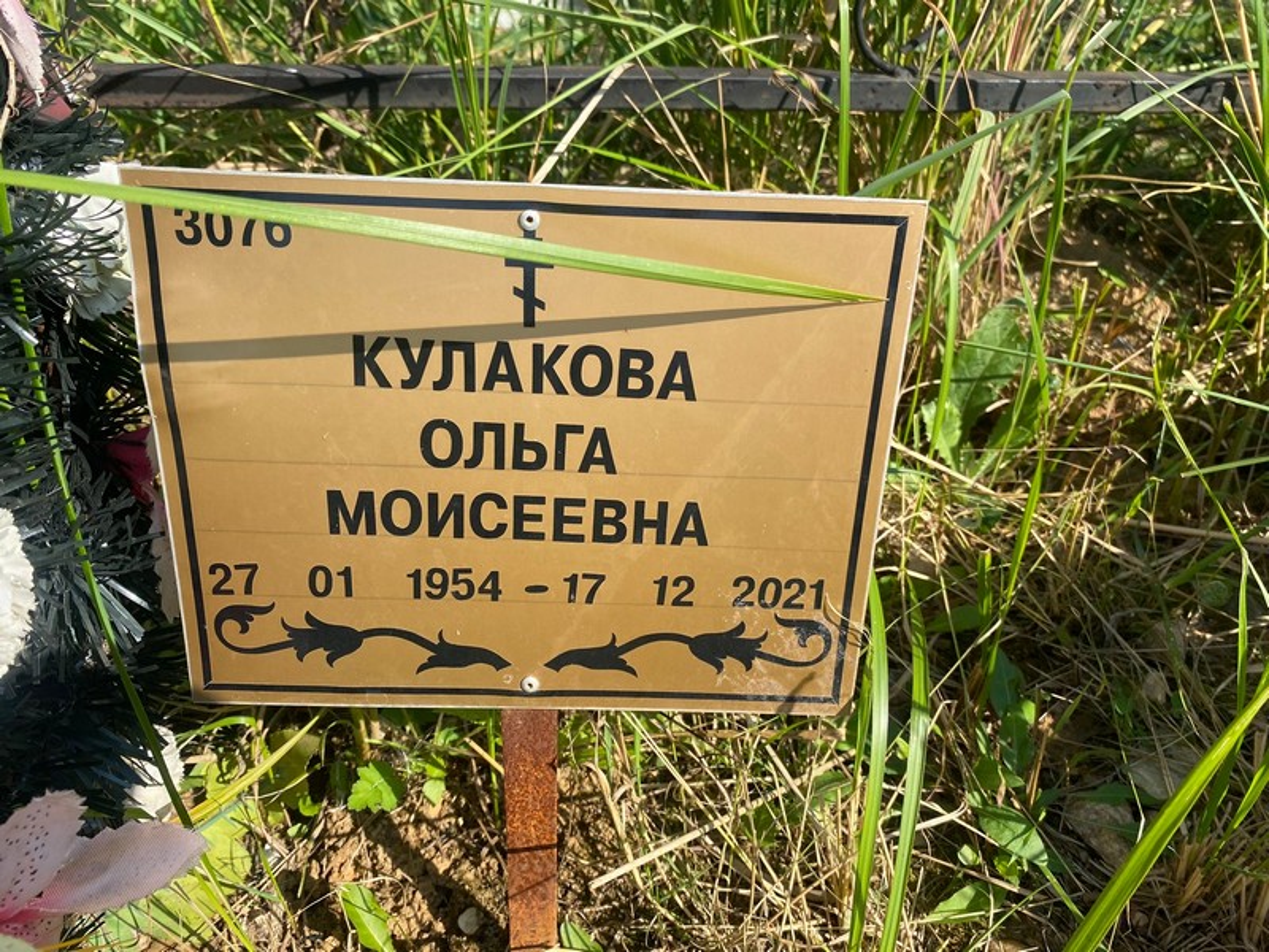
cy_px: 476
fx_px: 953
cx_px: 634
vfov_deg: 53.1
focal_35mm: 26
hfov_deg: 67.3
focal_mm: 4.25
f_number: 1.8
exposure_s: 1/1258
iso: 32
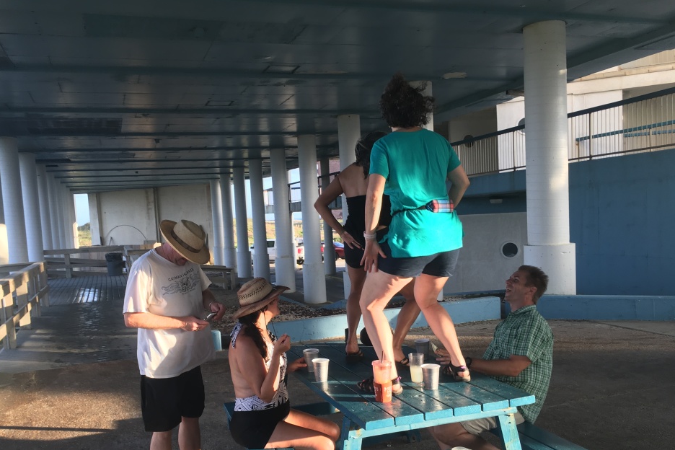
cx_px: 306
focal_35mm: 33
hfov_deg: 57.1
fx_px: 619
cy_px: 265
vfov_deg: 39.8
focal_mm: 4.15
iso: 25
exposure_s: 1/120
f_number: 2.2
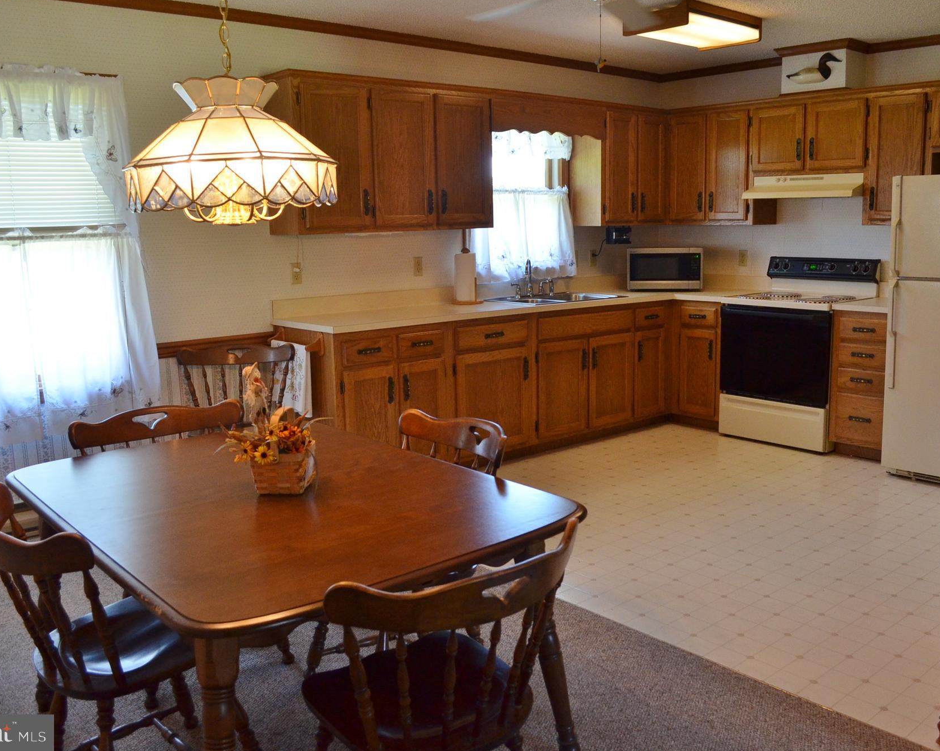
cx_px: 506
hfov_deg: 57.1
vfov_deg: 47.1
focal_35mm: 31
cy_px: 374
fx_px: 862
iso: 1000
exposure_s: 1/100
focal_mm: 18
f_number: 5
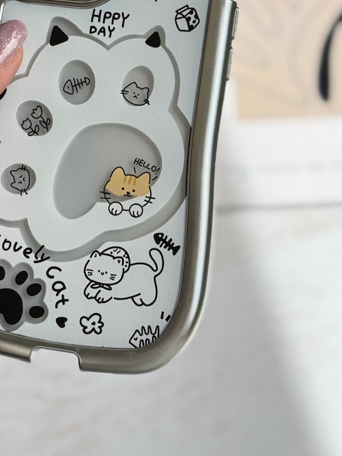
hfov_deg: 15.9
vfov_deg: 21.2
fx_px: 1212
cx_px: 56
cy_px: 161
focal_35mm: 92
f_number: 1.78
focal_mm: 6.76
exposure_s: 1/1818
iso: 64
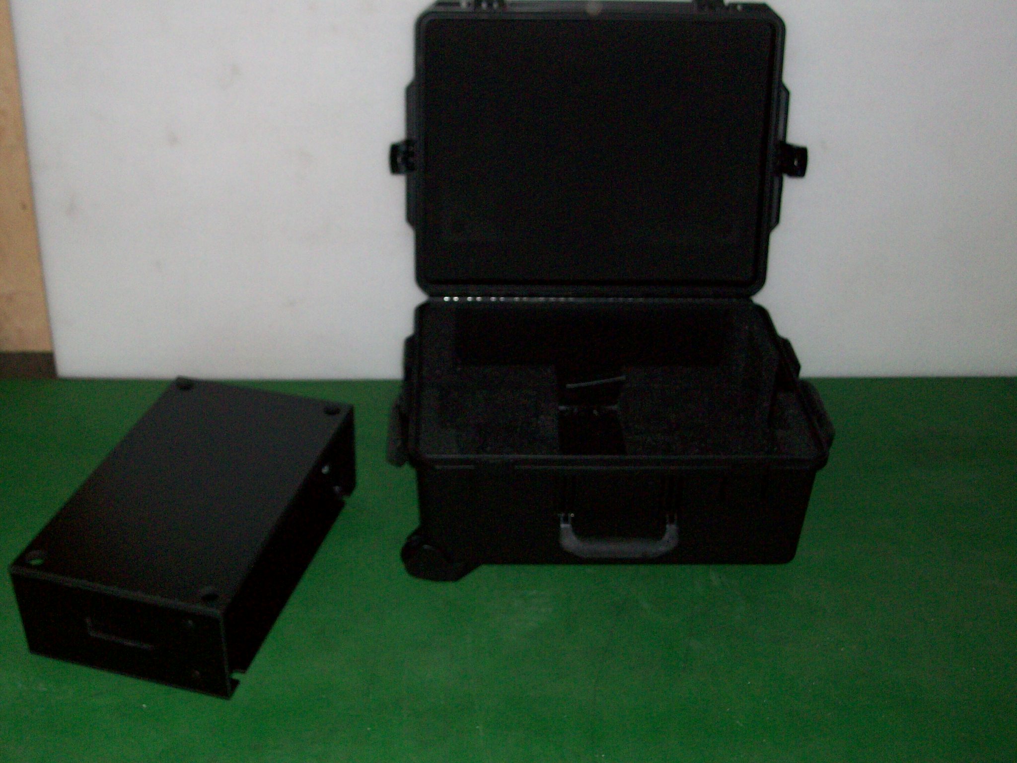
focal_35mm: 42
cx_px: 508
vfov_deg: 34.3
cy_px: 382
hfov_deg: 44.8
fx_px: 1234
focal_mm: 7.1
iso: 160
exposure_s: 1/65.1
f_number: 3.2
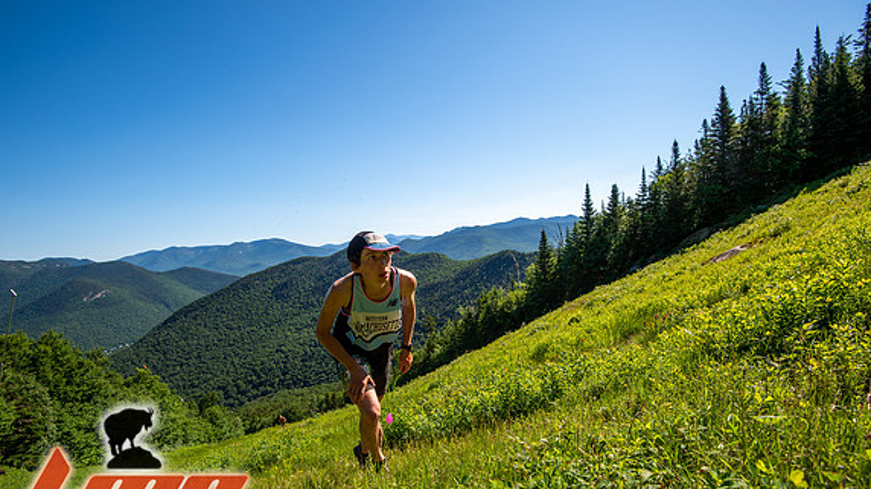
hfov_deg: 96.0
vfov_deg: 63.4
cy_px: 286
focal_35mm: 17
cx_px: 432
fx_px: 392
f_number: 6.3
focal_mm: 16
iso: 100
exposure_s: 1/320
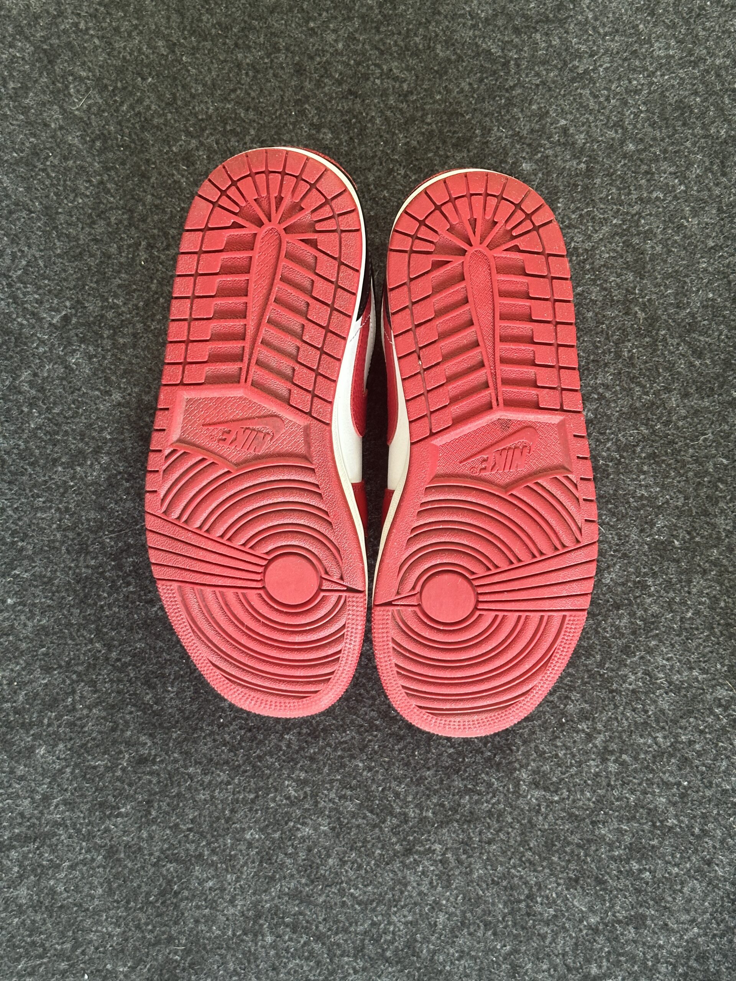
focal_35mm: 48
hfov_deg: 30.3
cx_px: 368
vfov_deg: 39.7
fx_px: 1361
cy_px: 490
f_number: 1.78
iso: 250
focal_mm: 6.86
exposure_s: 1/33
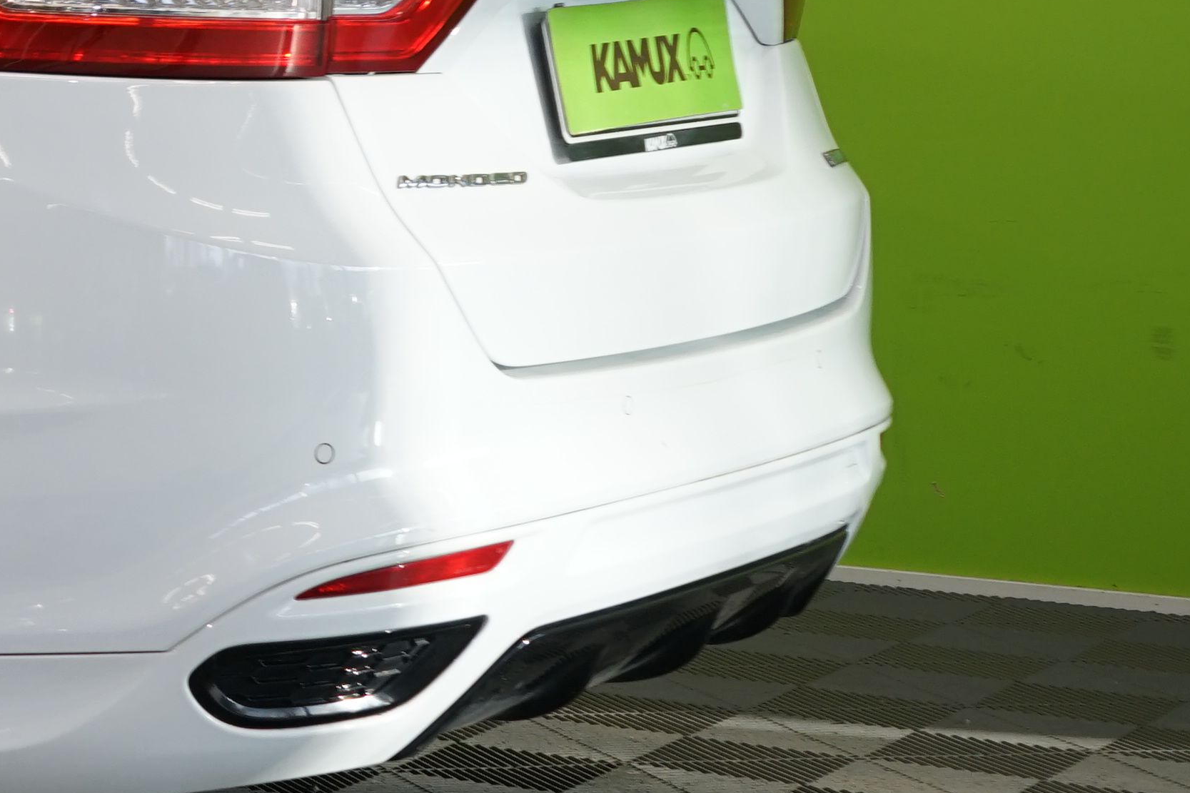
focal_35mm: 126
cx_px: -911
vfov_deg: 10.8
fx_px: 4164
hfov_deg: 14.4
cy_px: 105
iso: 400
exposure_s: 1/60
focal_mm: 35
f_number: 6.3
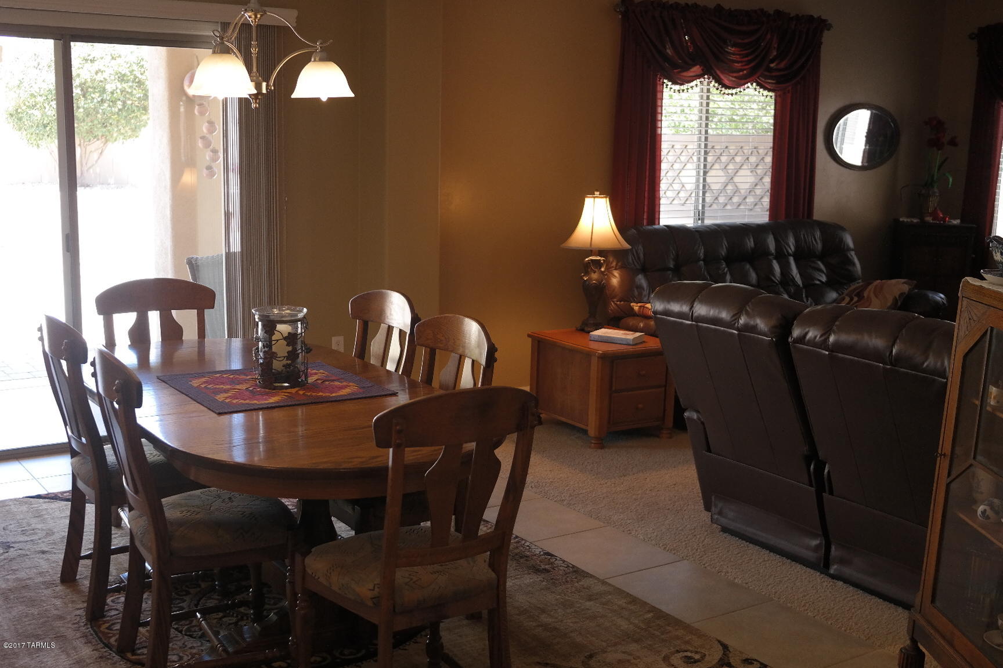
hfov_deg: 45.4
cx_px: 502
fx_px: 1198
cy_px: 334
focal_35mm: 43
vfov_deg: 31.2
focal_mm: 28
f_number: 4
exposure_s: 1/50
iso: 400
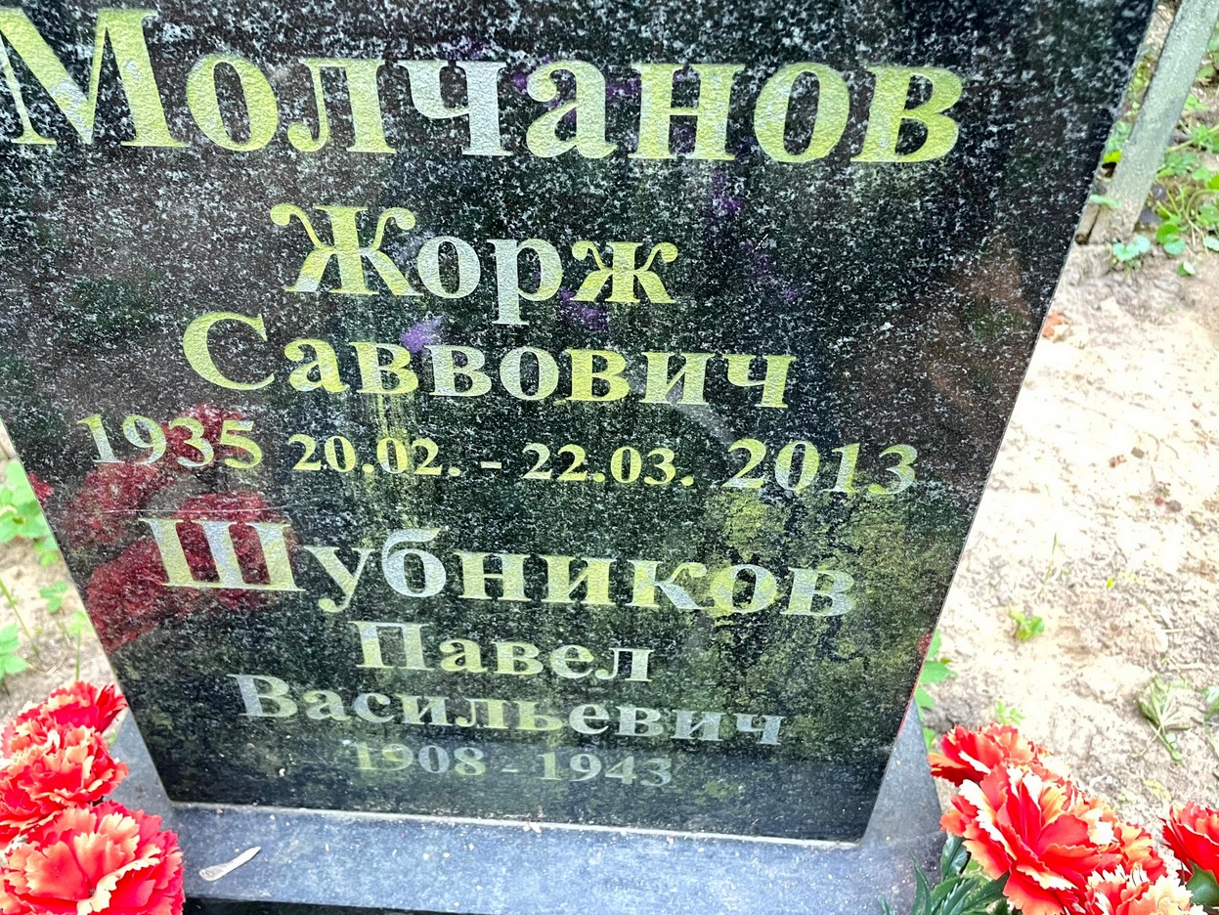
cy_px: 397
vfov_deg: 46.7
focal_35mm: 30
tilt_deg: -41.4
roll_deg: +0.5
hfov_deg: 59.8
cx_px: 554
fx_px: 1057
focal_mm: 4.2
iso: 160
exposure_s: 1/60
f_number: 1.6
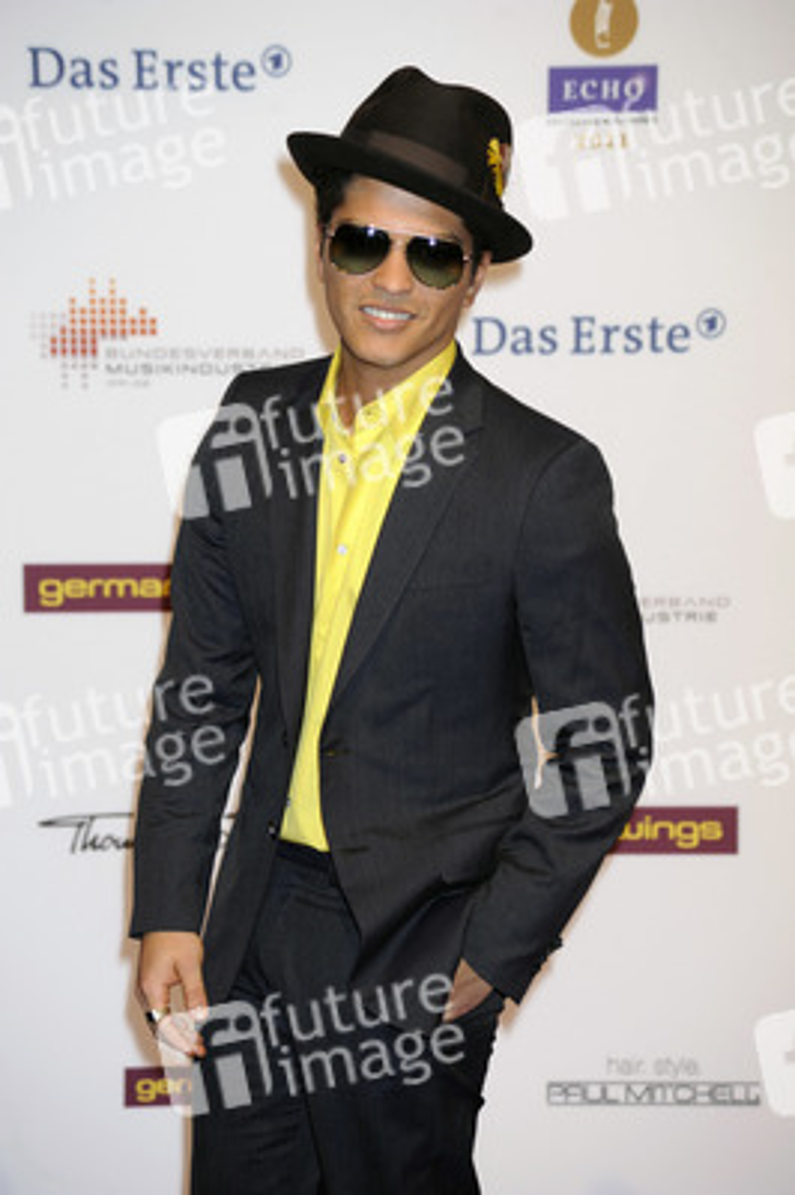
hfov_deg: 10.5
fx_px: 4313
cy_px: 598
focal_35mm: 130
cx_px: 398
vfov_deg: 15.8
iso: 640
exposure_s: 1/160
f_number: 5.6
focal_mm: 130
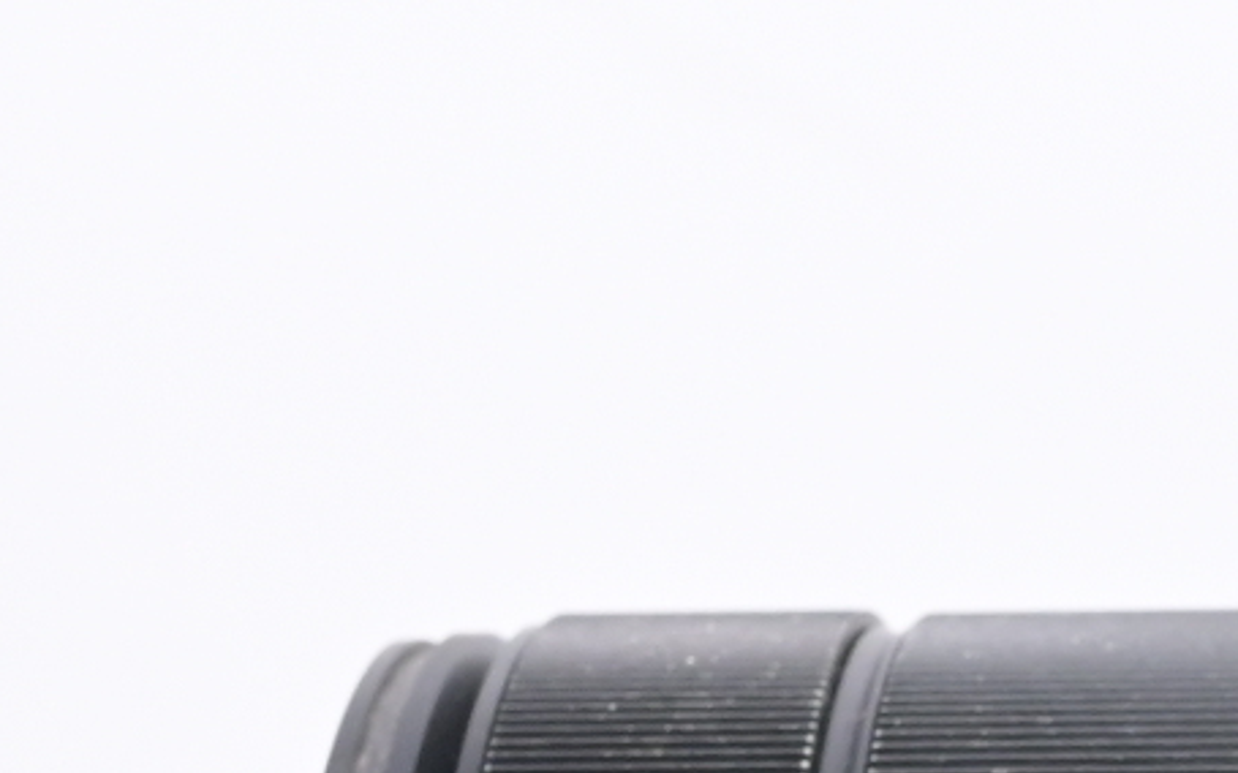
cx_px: 1864
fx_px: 9140
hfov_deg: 7.6
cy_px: 983
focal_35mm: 271
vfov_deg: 4.8
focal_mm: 40
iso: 1250
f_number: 10
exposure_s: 1/60
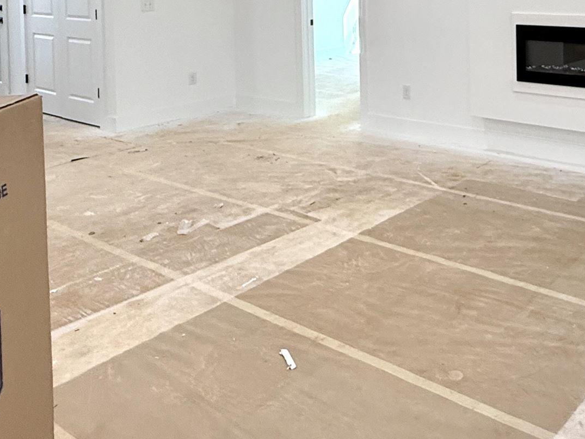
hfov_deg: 43.5
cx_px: 506
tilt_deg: -1.6
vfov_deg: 32.4
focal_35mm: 40
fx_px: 676
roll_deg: +1.2
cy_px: -21
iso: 200
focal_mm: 2.22
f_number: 2.2
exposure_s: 1/120
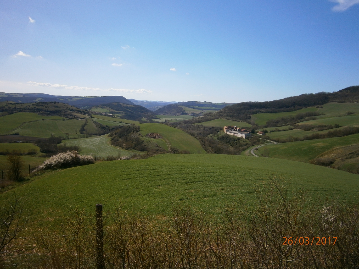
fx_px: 270
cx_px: 180
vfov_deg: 53.1
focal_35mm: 26
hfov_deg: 67.3
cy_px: 134
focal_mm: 4.7
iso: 80
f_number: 8
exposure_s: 1/250
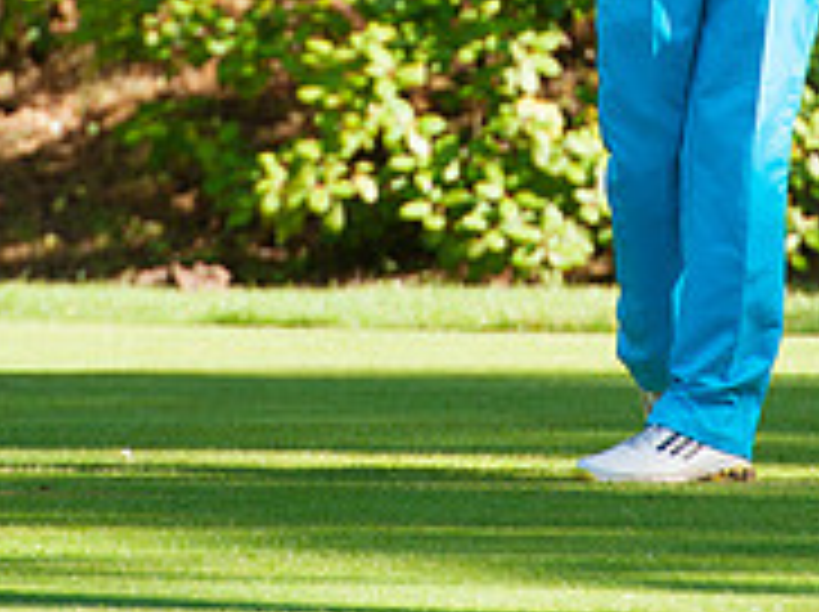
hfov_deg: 2.1
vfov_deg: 1.6
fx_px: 22494
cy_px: -328
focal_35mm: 952
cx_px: 506
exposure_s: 1/500
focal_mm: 400
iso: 1000
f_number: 8
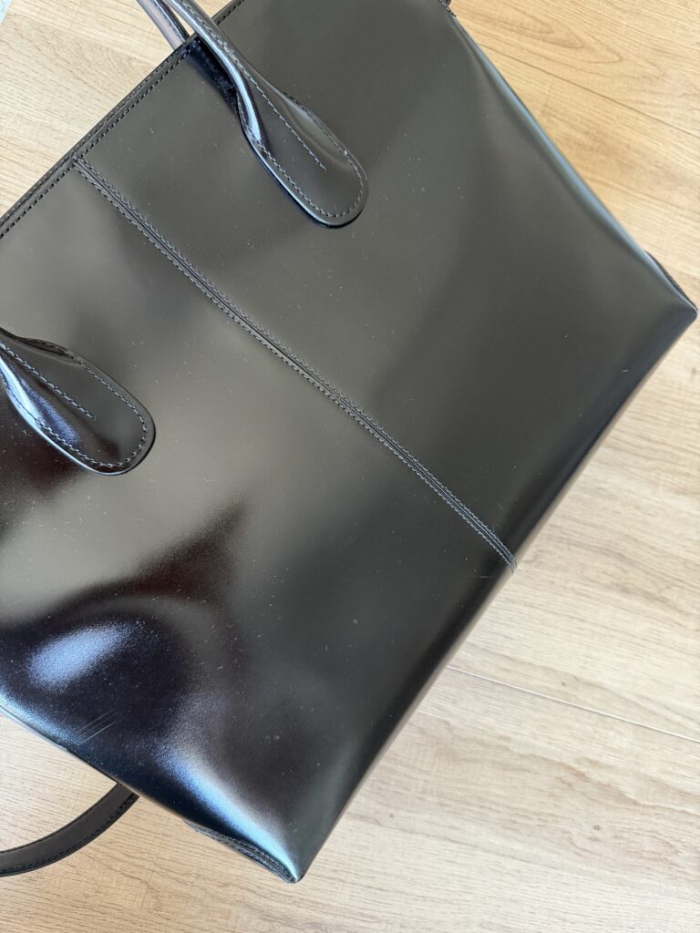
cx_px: 350
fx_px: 647
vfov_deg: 71.6
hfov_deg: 56.8
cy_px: 466
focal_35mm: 24
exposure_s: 1/60
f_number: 1.78
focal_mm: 6.76
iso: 250
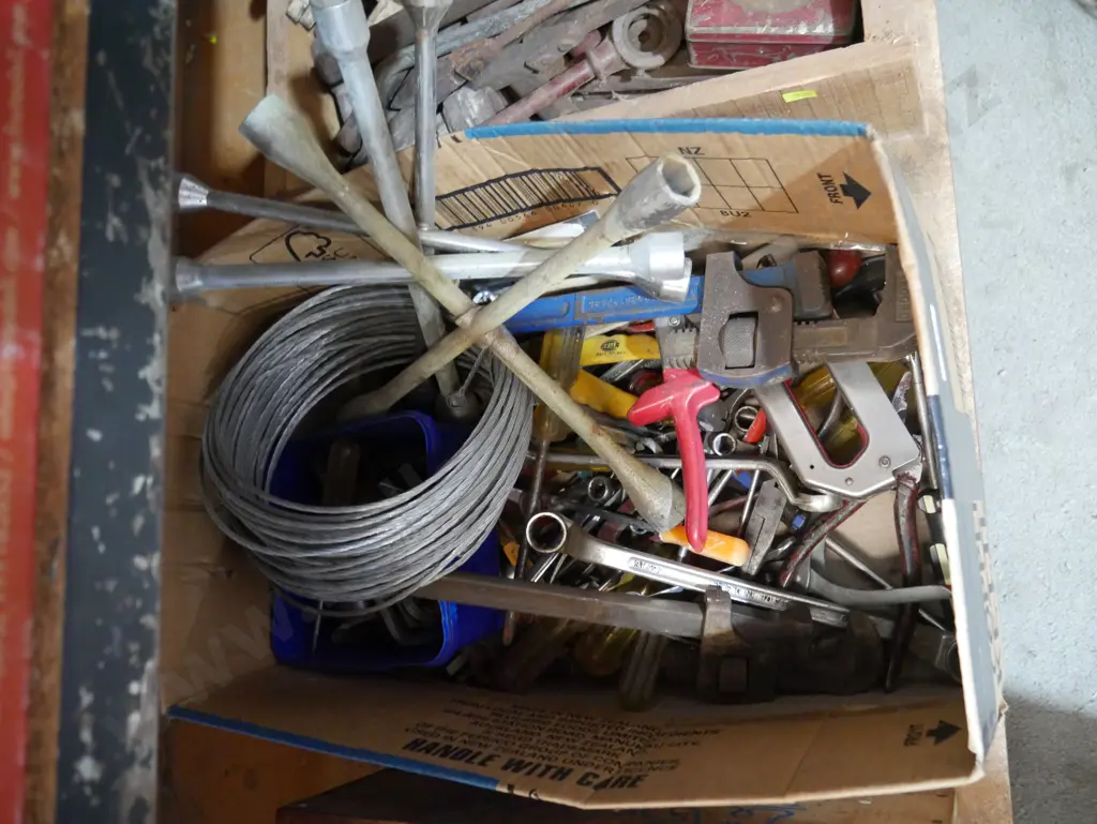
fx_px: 888
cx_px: 548
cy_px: 412
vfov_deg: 49.8
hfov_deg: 63.4
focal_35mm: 28
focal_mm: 14
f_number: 3.5
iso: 3200
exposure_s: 1/50
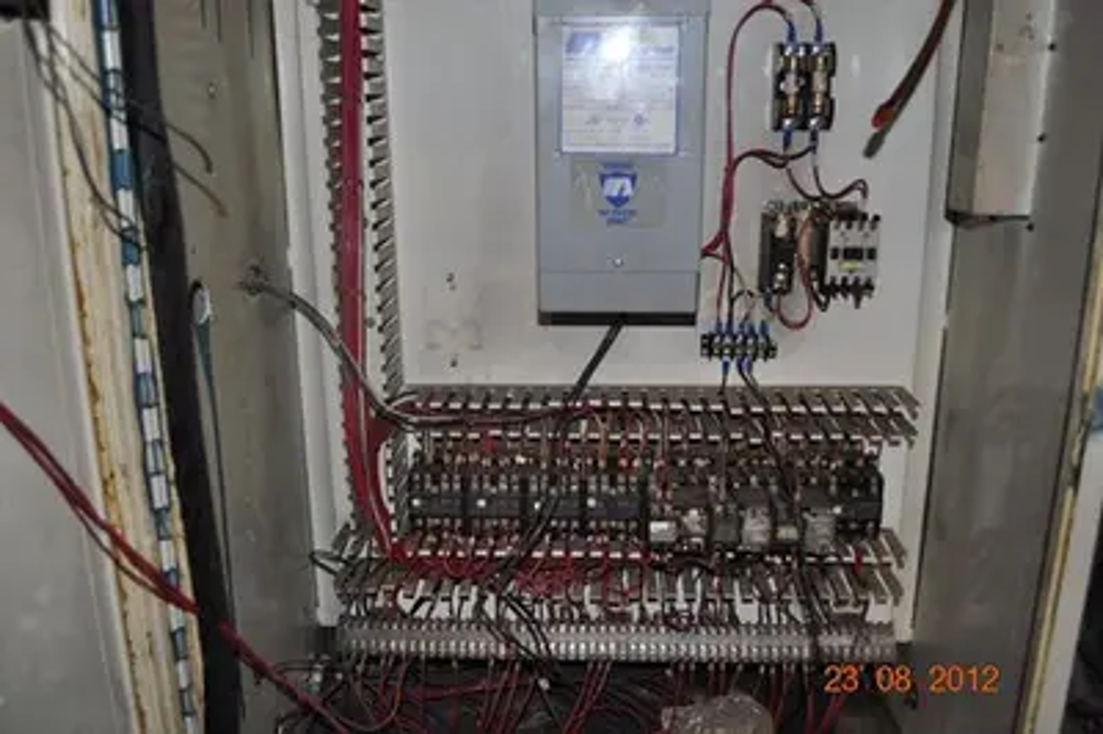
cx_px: 552
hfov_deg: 62.0
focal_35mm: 30
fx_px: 918
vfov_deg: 43.5
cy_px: 367
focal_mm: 20
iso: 640
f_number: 3.8
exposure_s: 1/60
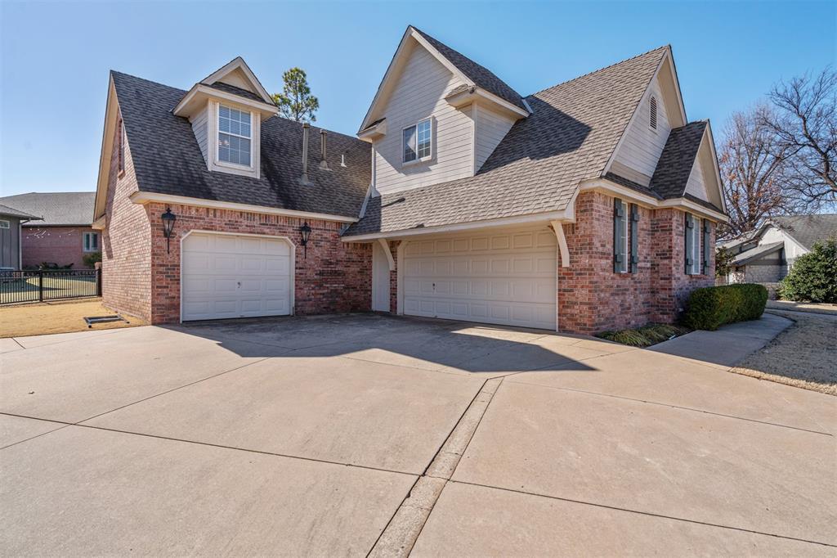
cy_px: 279
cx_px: 418
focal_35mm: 18
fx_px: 418
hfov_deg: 90.0
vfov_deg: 67.3
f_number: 7.1
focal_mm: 18
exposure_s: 1/640
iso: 200
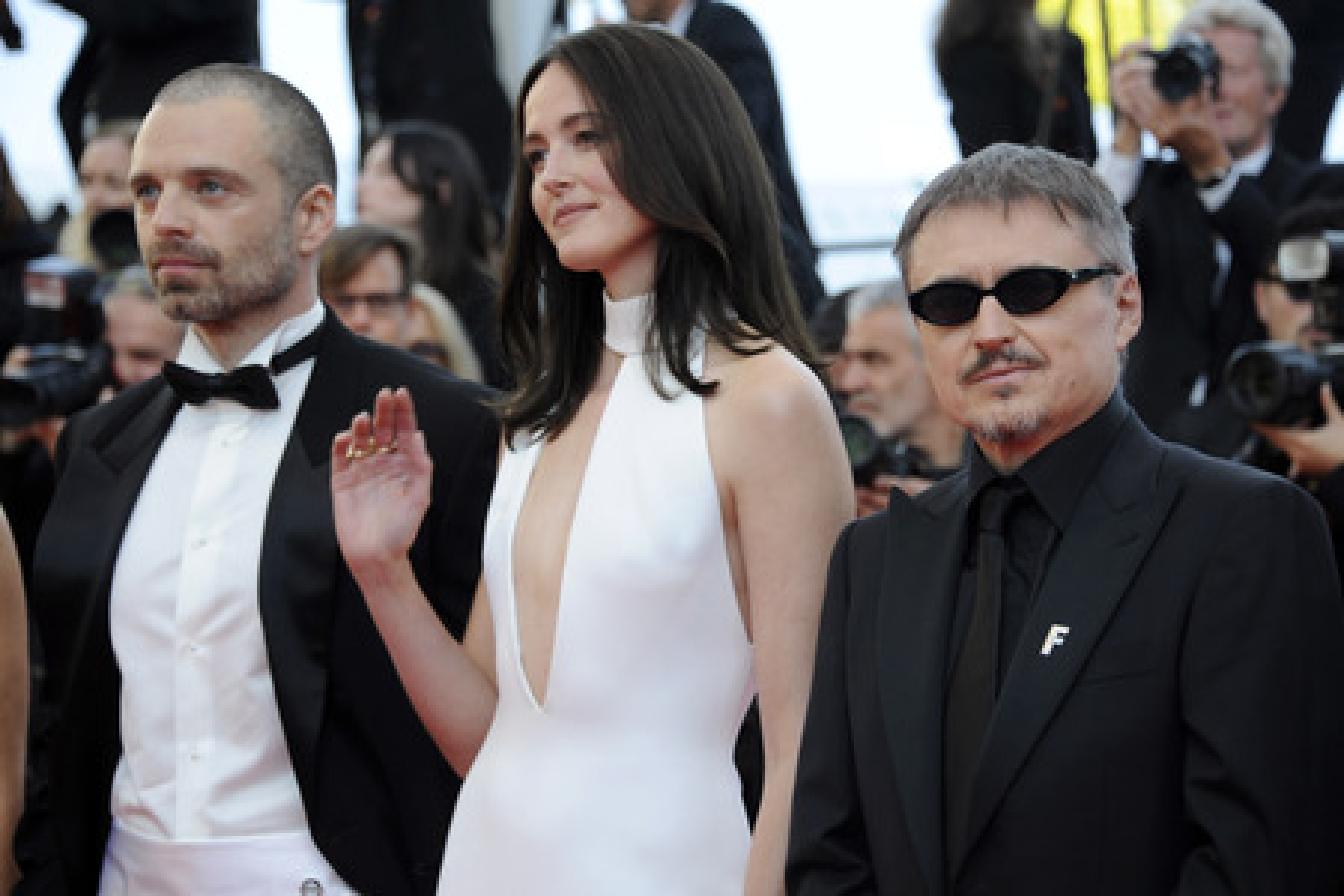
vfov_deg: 11.2
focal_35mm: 122
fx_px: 4554
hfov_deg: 16.8
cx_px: 672
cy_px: 448
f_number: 5.6
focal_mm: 122
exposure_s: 1/250
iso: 640
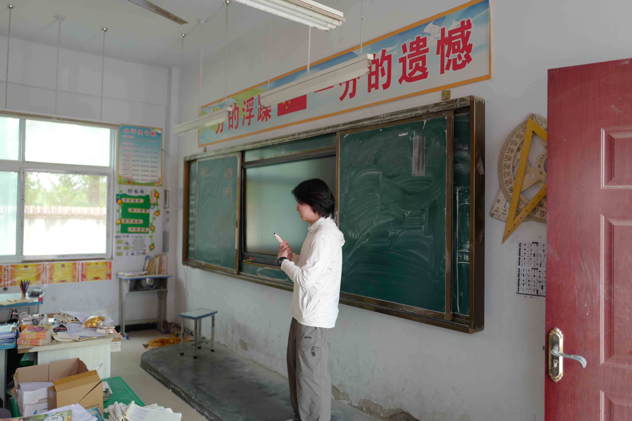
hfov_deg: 65.5
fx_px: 492
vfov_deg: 46.4
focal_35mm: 28
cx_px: 316
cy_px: 210
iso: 1250
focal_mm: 28
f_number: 1.7
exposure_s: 1/2000
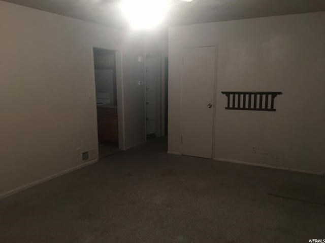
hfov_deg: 61.7
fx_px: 272
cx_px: 162
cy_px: 122
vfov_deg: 48.2
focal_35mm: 29
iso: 80
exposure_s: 1/4
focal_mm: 4.15
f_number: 2.2
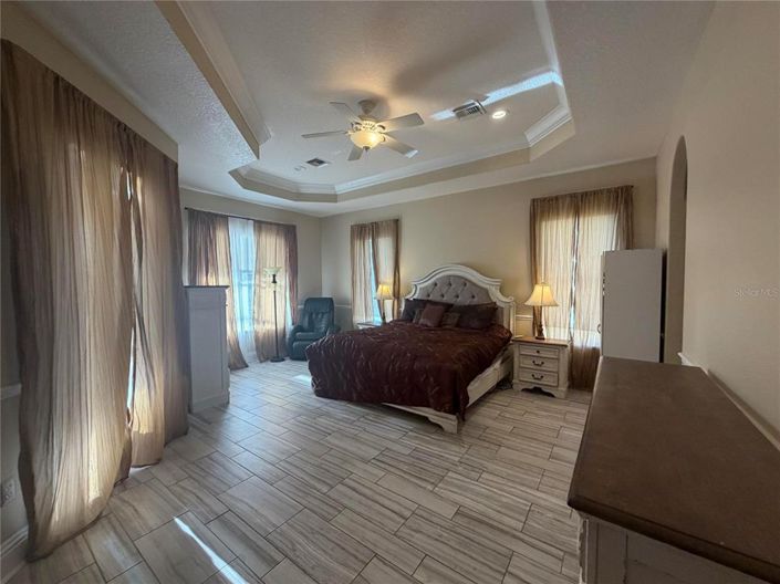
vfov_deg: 85.6
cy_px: 292
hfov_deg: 102.1
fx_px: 315
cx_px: 390
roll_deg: +0.5
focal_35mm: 14
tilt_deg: -1.0
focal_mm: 2.22
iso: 250
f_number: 2.2
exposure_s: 1/117
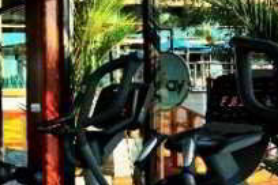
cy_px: 96
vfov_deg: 23.0
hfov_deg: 24.5
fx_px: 456
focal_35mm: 59
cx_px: -159
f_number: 4.5
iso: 100
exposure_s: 1/100
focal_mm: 10
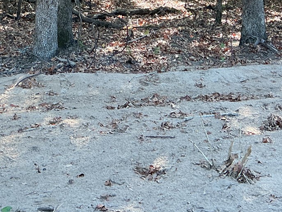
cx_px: 125
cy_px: -81
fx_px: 660
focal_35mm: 81
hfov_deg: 24.1
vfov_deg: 16.9
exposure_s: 1/120
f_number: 1.8
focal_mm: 3
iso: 25
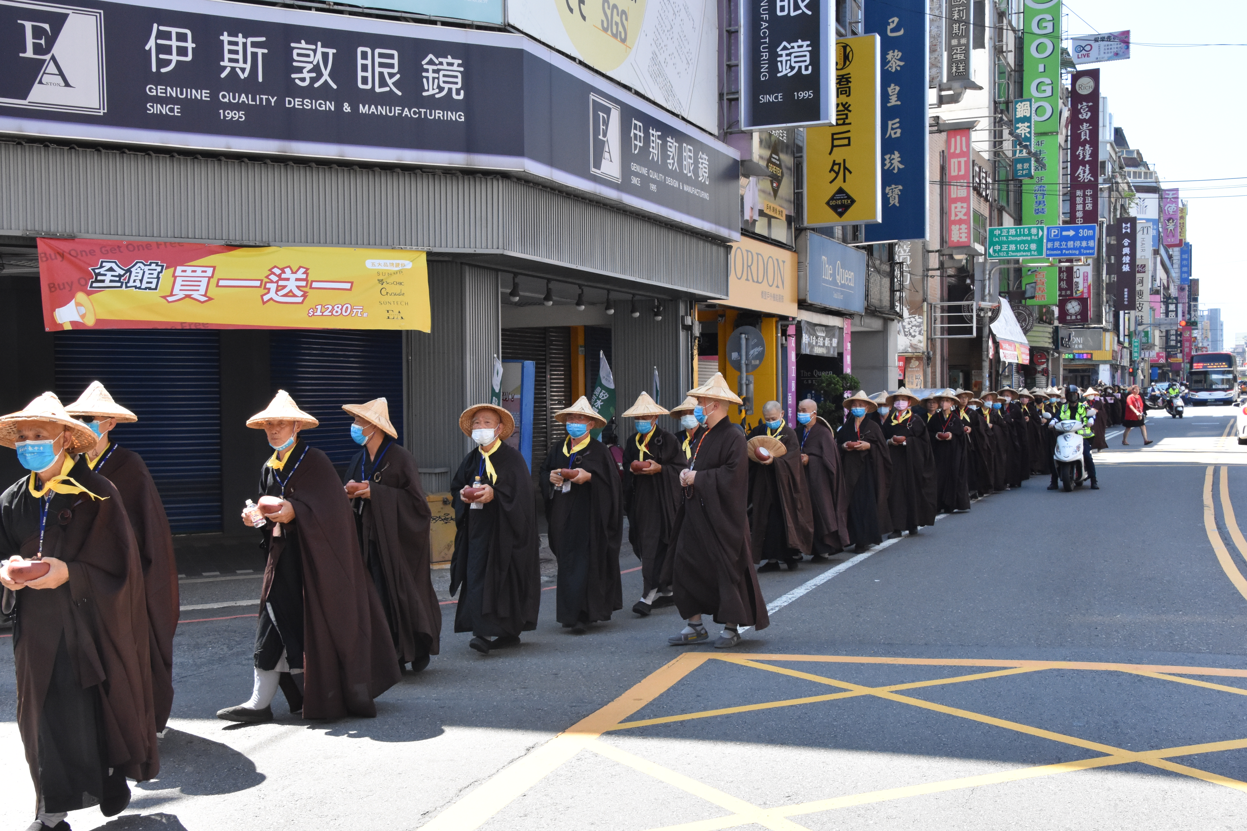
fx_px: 1351
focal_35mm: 39
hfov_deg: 49.6
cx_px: 624
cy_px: 416
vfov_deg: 34.2
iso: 1600
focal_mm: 26
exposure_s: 1/500
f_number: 11
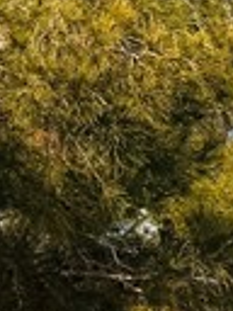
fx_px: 1723
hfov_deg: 6.6
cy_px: 559
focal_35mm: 192
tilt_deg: -8.0
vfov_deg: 9.8
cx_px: 849
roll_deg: +2.3
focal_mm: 6.76
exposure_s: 1/4310
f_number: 1.78
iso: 80
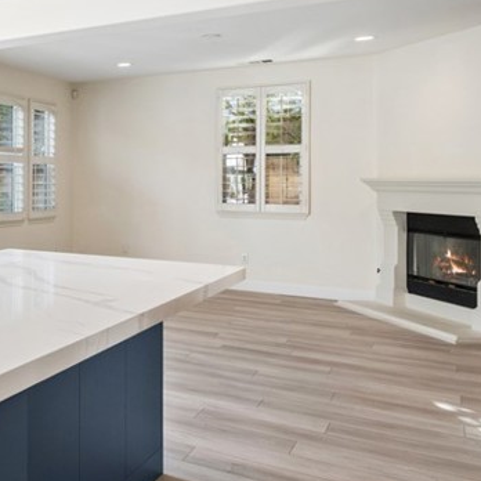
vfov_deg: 41.7
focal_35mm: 40
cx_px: -167
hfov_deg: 31.0
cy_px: 193
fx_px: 629
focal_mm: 16
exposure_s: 1/30
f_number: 9
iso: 200
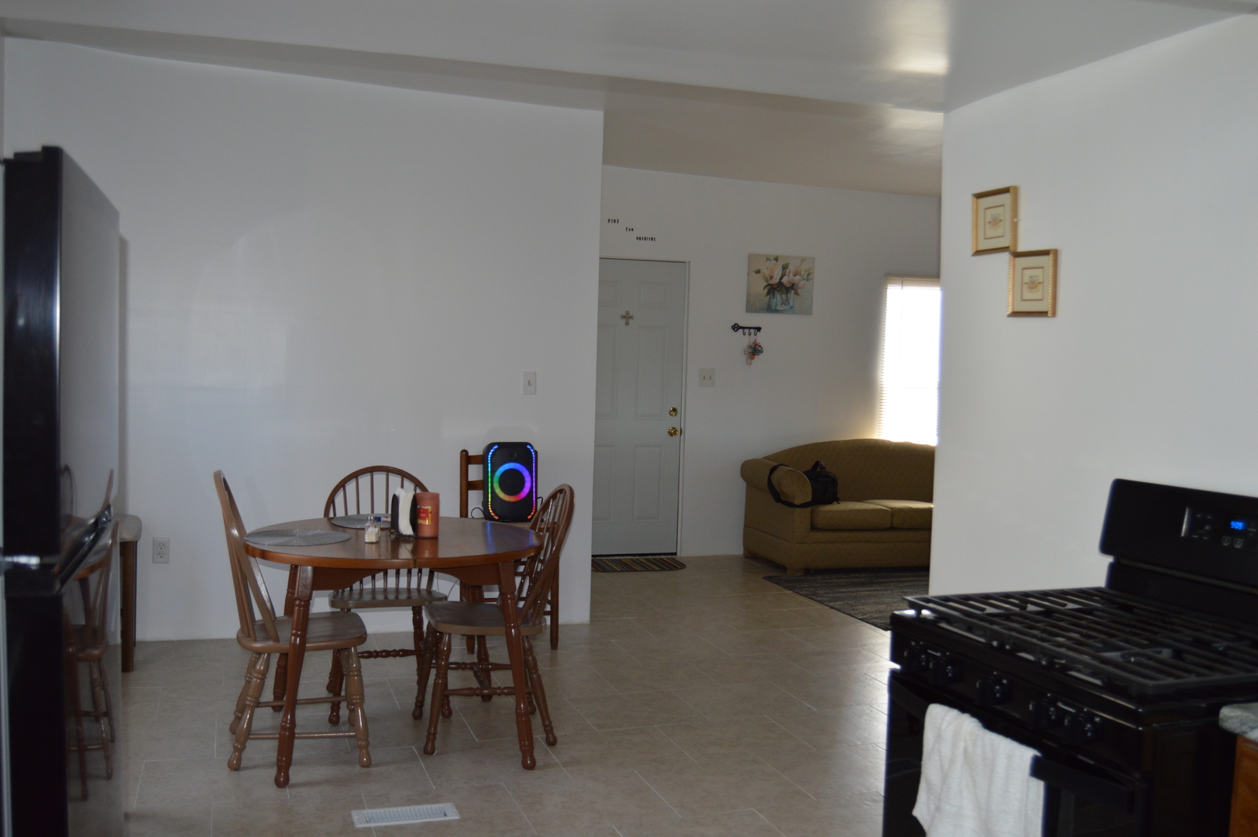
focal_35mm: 34
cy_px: 418
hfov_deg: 55.1
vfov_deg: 38.3
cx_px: 629
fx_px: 1205
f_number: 4
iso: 400
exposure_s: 1/80
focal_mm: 23
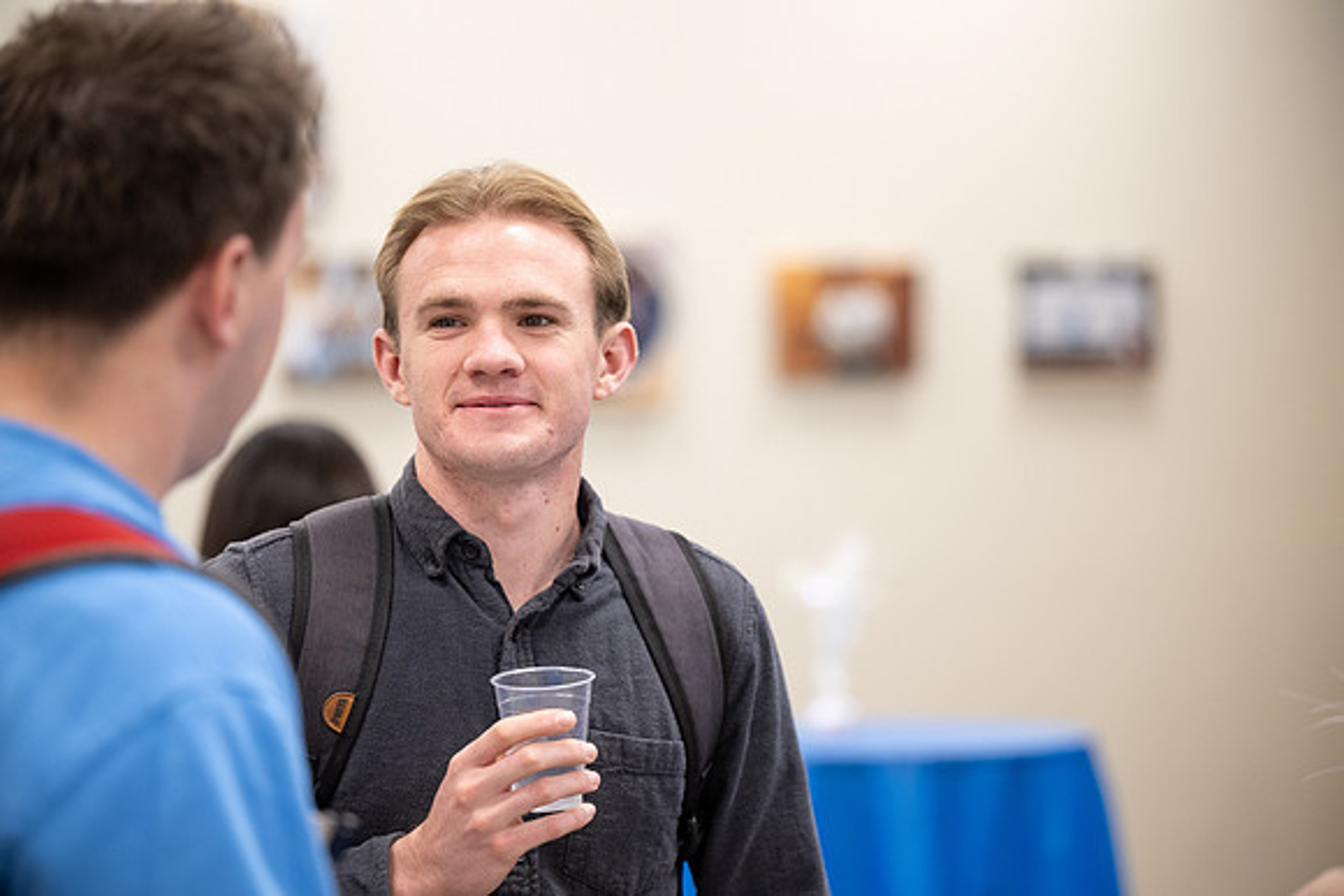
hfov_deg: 16.4
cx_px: 672
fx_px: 4668
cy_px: 448
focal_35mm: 125
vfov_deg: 11.0
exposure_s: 1/200
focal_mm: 125
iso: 1000
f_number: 2.8
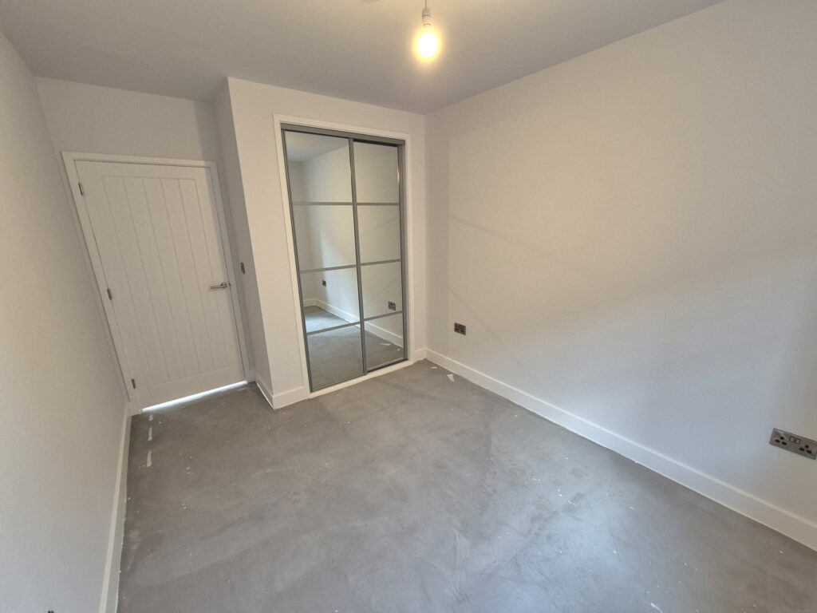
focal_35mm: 13
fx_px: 307
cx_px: 408
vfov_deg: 89.9
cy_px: 306
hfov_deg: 106.2
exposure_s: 1/50
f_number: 2.2
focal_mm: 2.2
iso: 200
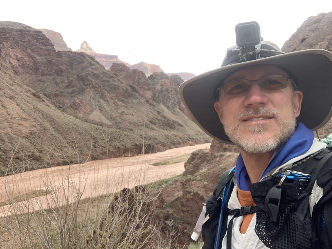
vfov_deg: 44.2
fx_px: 307
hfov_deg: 56.8
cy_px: 124
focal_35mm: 32
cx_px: 166
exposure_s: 1/121
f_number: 2.2
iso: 20
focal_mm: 2.87
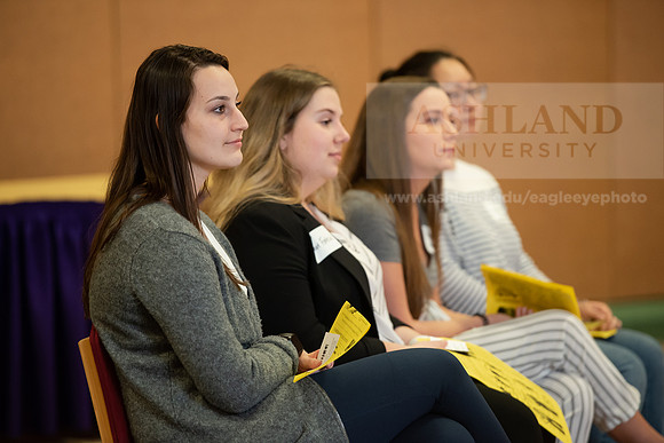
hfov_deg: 11.1
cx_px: 332
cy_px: 222
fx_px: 3413
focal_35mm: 185
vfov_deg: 7.4
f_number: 3.2
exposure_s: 1/200
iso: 2500
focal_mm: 185
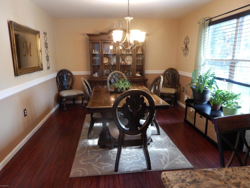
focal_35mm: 24
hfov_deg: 71.6
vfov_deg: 56.8
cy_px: 94
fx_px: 173
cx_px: 124
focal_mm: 4
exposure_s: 1/20
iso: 400
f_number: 3
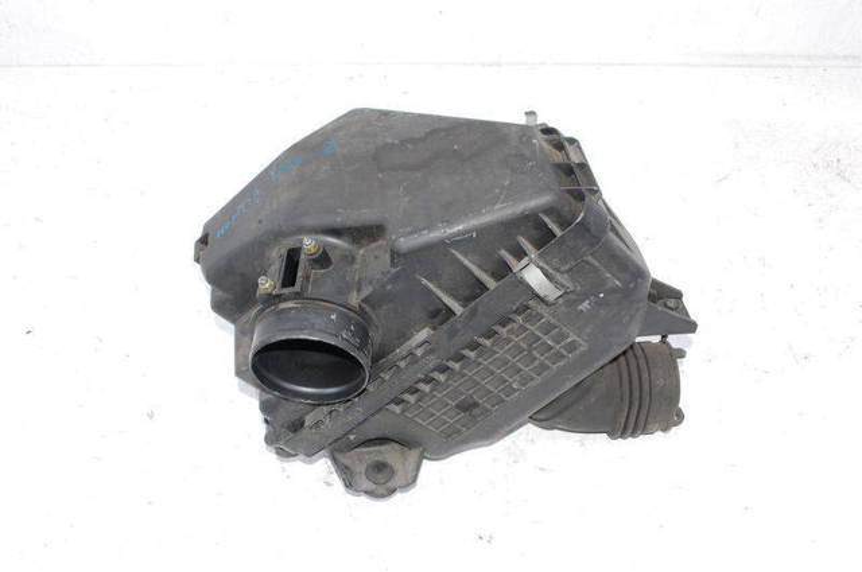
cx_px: 431
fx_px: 1004
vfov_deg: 31.8
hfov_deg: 46.5
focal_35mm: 42
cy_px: 286
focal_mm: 28
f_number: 18
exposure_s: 1/200
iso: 800
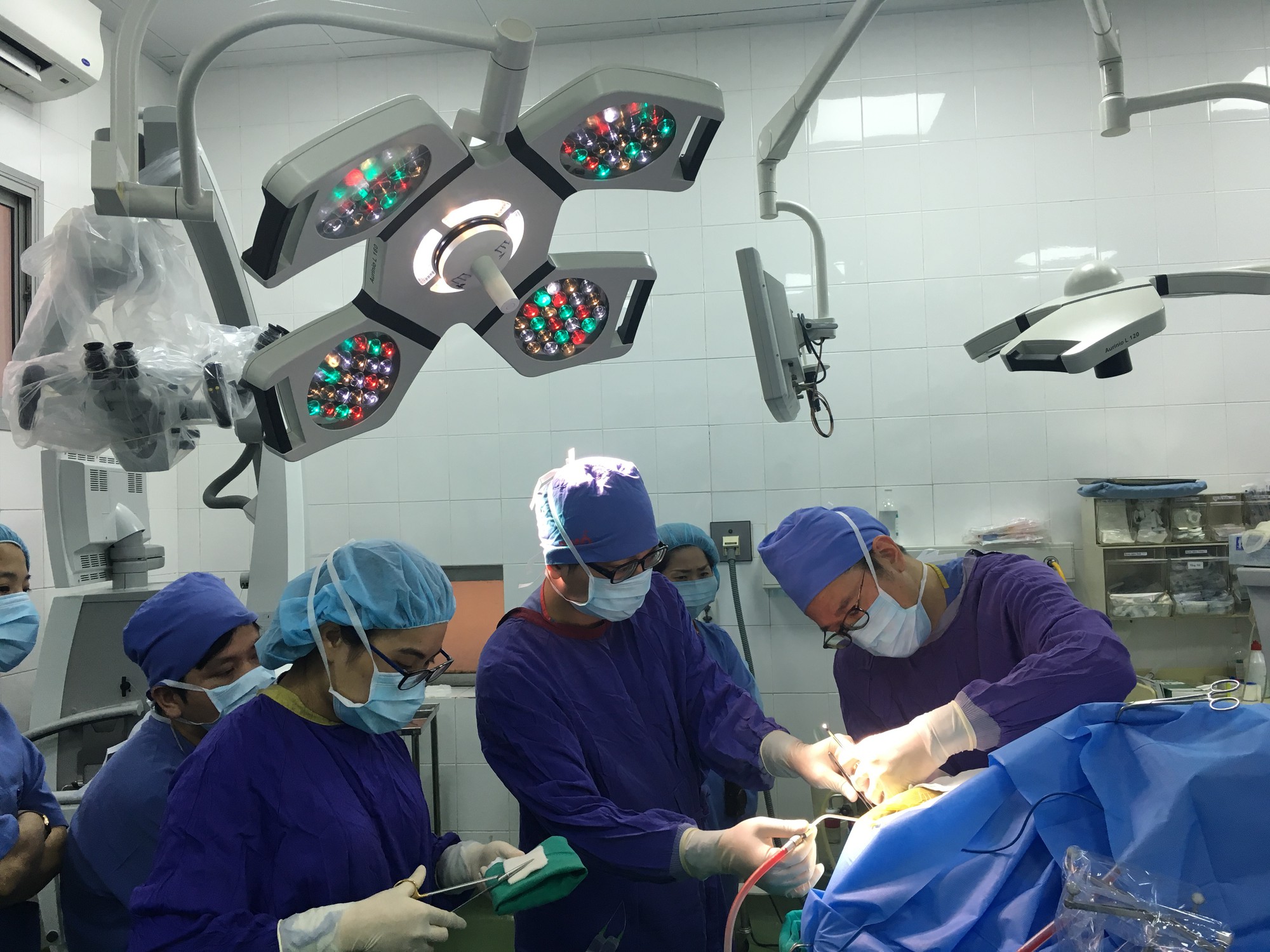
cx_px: 635
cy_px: 476
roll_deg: +1.4
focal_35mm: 29
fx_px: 1064
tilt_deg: +2.3
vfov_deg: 48.2
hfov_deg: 61.7
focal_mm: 4.15
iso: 32
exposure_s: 1/33
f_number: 2.2
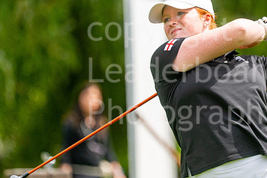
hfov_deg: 2.8
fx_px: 5433
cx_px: 186
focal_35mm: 732
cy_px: 77
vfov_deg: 1.9
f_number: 4
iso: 320
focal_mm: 300
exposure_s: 1/3200
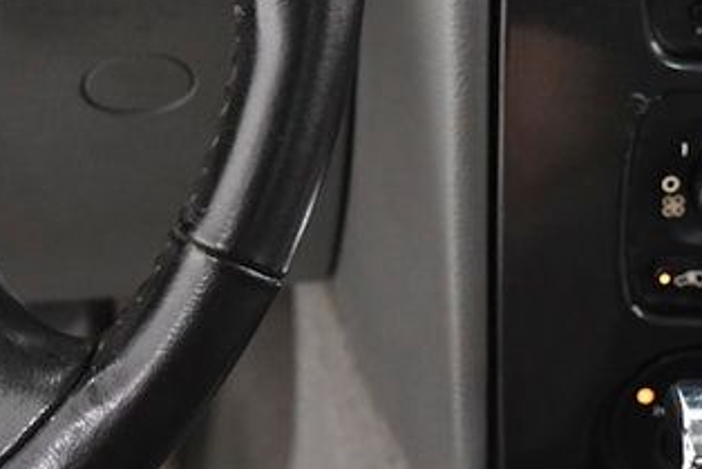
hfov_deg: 16.1
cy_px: -70
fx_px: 2479
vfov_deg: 10.7
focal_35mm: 127
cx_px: 472
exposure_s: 1/100
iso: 2000
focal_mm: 26
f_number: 4
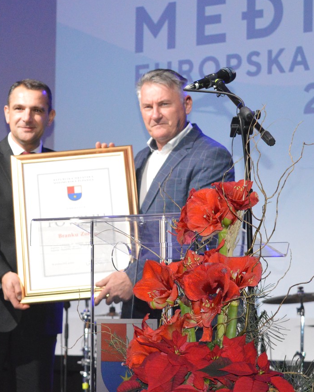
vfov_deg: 13.4
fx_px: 1670
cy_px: 174
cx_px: 116
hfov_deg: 10.7
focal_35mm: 144
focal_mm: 55
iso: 3200
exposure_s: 1/200
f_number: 5.6
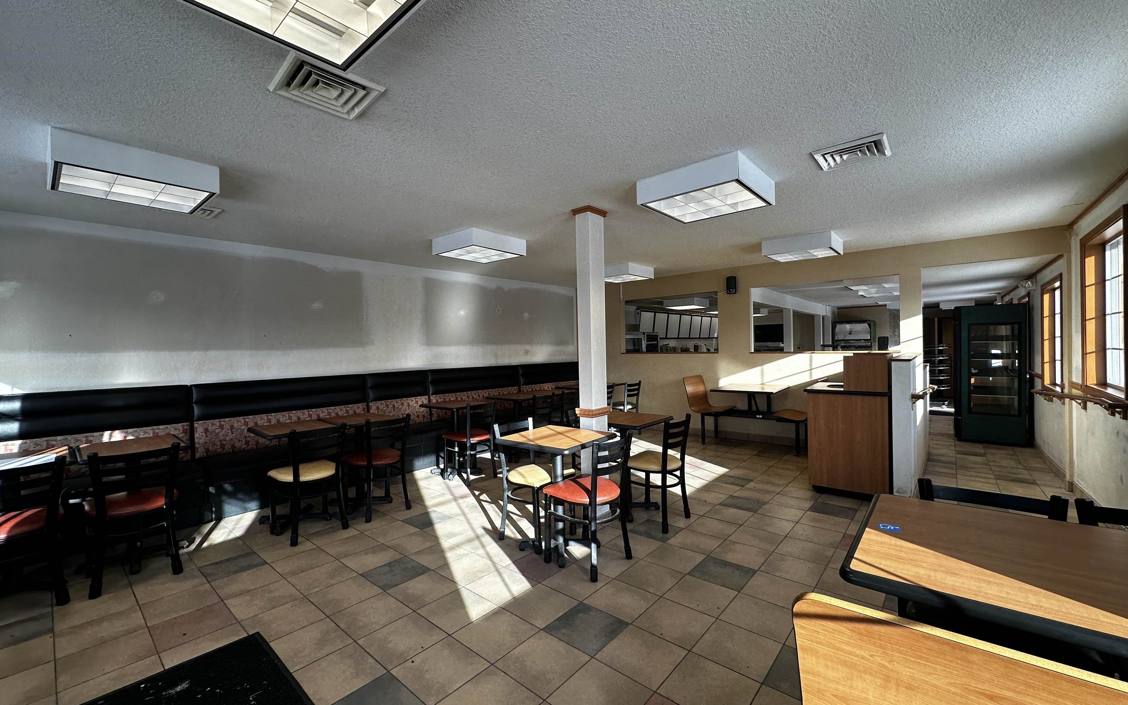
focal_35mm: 15
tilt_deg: -0.3
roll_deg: +1.4
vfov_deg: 74.8
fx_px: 461
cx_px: 562
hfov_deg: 101.5
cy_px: 351
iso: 40
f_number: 2.2
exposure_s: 1/183
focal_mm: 2.22
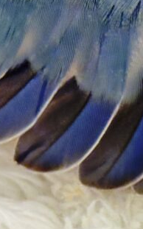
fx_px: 1330
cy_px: 163
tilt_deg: -40.3
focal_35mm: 213
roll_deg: +5.7
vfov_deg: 9.8
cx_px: 267
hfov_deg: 6.0
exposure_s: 1/100
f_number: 1.6
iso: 100
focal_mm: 5.96
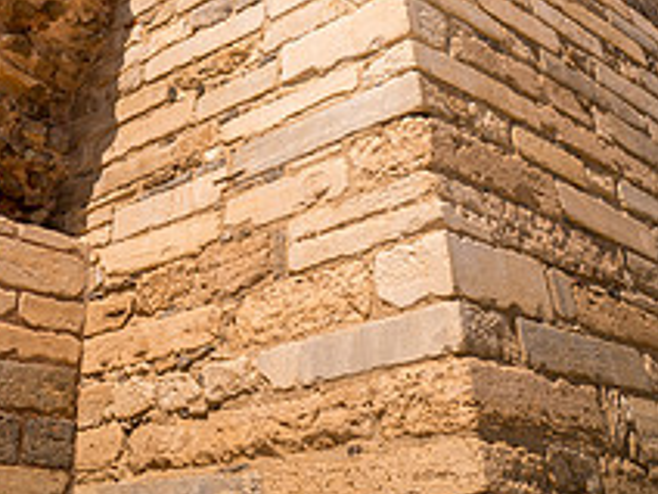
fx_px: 931
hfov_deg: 38.3
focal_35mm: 49
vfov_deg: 24.9
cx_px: 197
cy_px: -183
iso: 100
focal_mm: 24
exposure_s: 1/500
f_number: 8
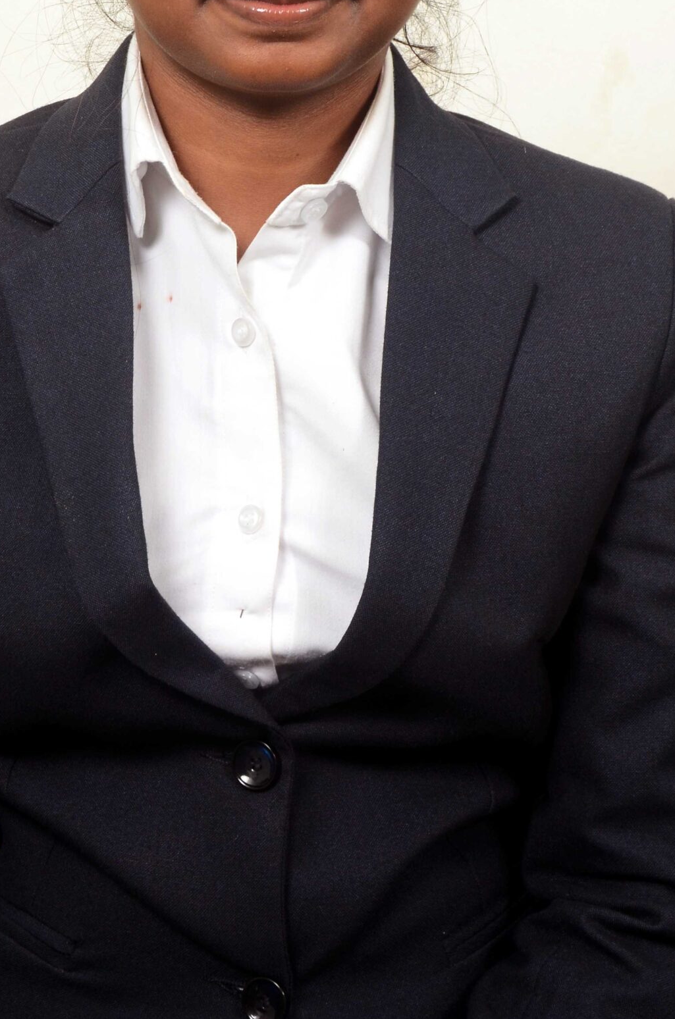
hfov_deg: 10.6
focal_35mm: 129
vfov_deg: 15.8
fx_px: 3645
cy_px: 235
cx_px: 225
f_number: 7.1
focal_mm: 52
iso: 500
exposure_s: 1/125
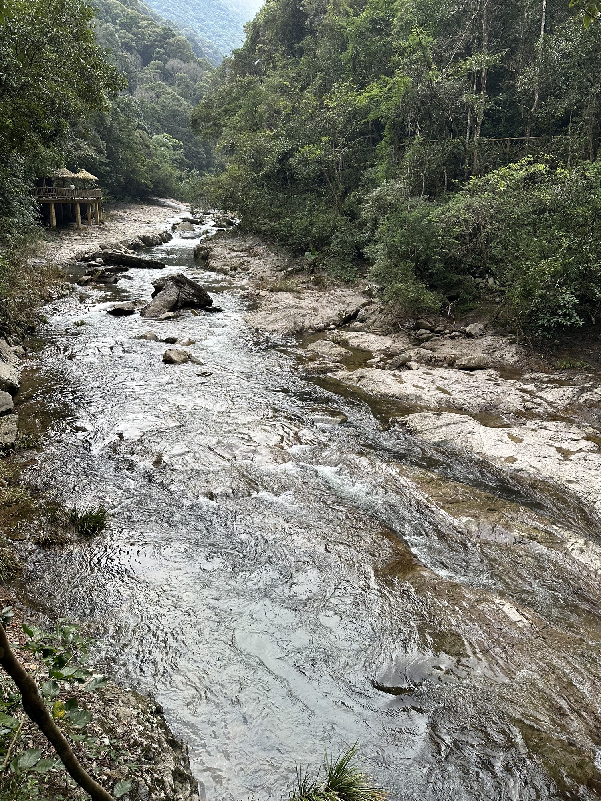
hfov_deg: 56.8
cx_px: 300
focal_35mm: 24
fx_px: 556
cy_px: 400
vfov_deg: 71.6
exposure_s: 1/121
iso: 125
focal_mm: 6.86
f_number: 1.78
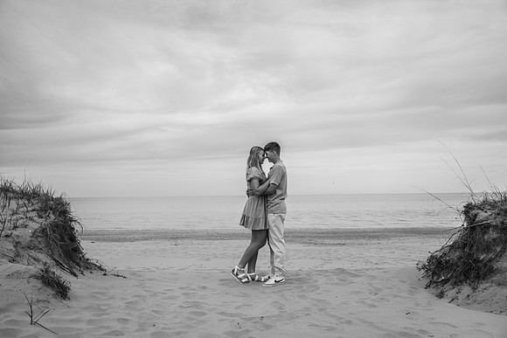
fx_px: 423
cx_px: 254
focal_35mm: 30
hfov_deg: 61.9
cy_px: 169
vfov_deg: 43.6
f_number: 3.2
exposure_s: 1/1000
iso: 200
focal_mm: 30
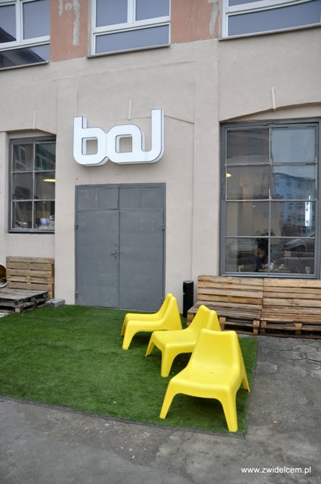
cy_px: 242
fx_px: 362
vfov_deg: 67.4
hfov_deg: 47.8
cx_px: 160
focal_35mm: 27
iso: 280
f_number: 5.6
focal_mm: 18
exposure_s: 1/125
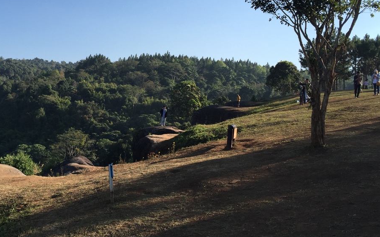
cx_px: 136
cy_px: 75
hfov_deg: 47.7
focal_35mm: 41
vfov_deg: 30.9
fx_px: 424
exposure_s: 1/1464
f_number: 2.2
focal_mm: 4.15
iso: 32
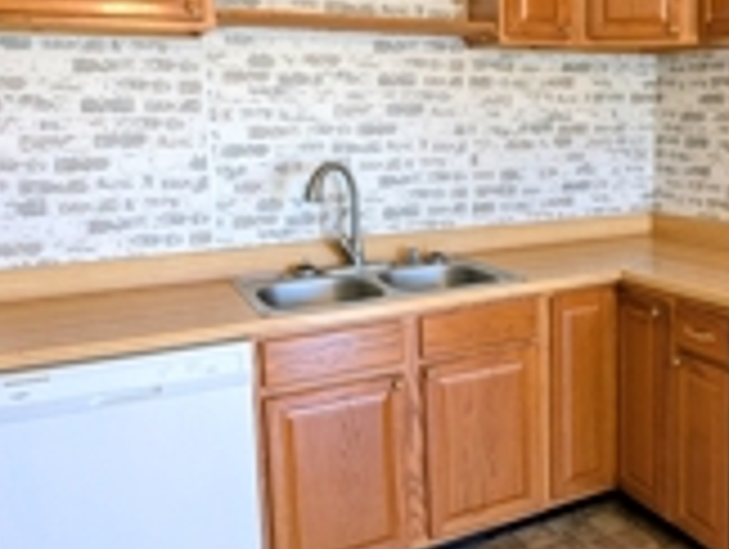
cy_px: 232
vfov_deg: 39.7
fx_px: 759
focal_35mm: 36
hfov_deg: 49.3
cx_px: 547
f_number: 2.2
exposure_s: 1/24
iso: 86
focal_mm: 2.35
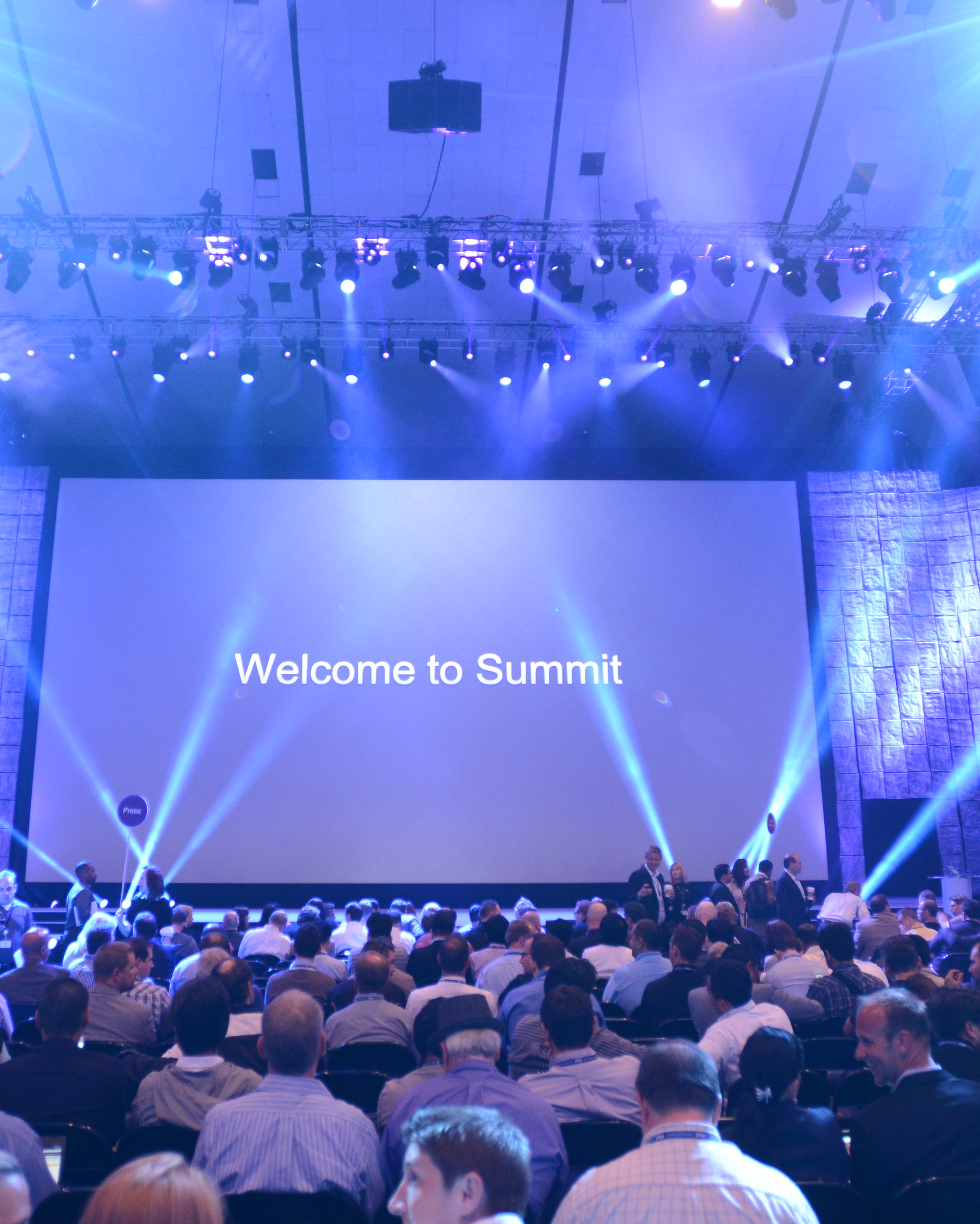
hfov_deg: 45.7
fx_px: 1160
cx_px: 441
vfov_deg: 55.5
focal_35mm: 32
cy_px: 531
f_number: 2.8
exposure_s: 1/50
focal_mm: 17
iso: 1250
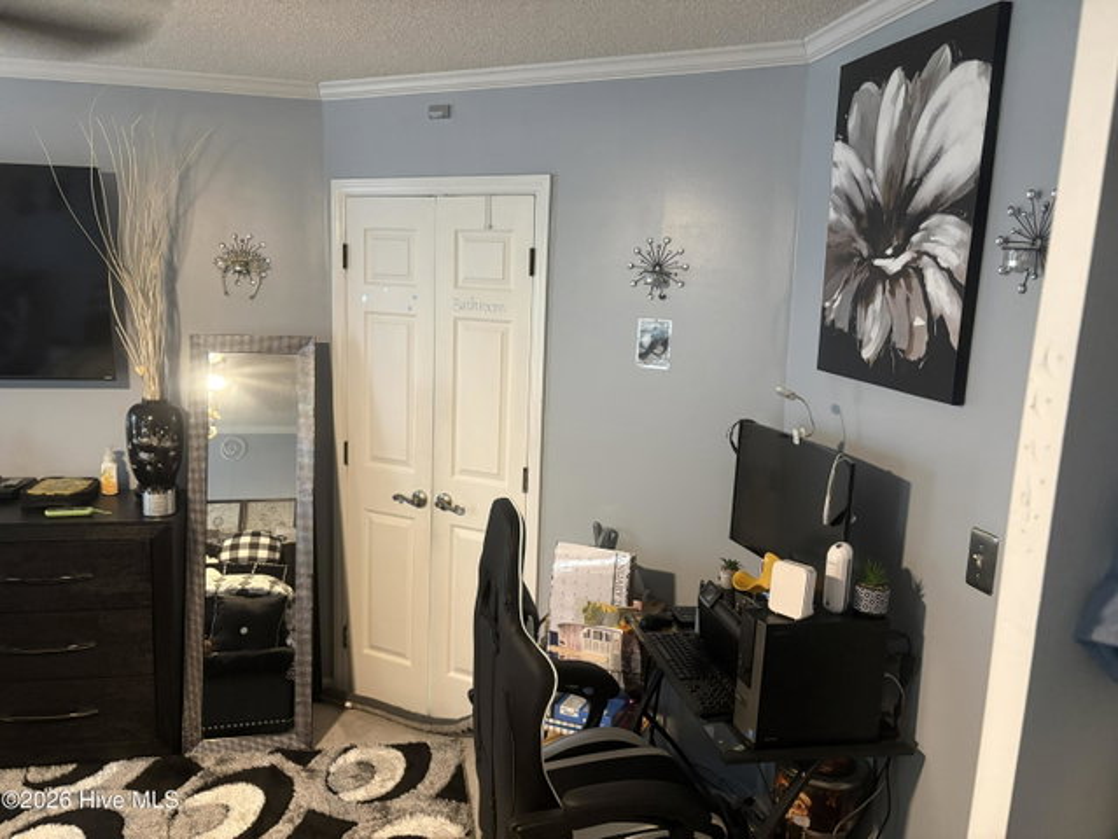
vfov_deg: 53.1
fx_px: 840
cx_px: 559
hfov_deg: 67.3
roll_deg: -1.9
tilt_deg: -8.7
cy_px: 420
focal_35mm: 26
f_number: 1.6
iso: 500
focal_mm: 5.96
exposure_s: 1/30
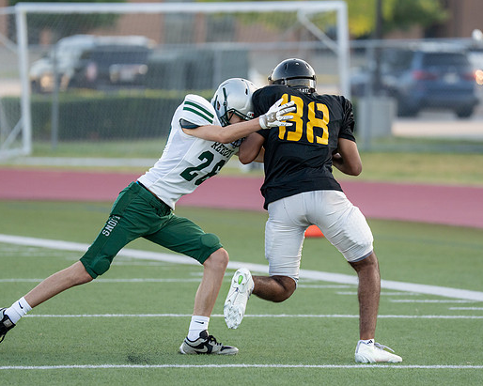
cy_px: 162
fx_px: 4588
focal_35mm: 321
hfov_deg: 6.0
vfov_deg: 4.8
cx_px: 276
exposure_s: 1/1600
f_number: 2.8
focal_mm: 200
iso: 400
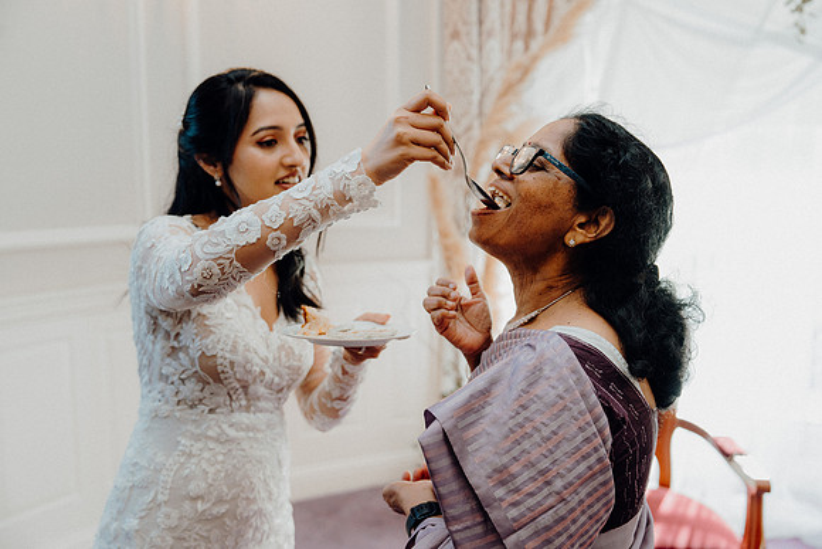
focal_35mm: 35
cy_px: 274
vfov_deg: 37.9
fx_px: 799
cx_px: 411
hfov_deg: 54.4
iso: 500
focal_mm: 35
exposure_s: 1/200
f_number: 3.5
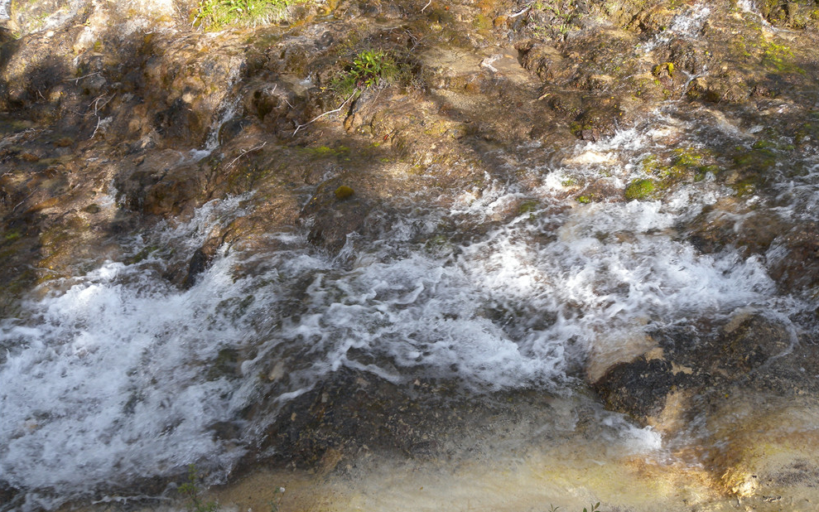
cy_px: 298
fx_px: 670
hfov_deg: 62.9
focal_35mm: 30
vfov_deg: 41.7
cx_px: 412
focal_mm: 6
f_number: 4.1
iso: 64
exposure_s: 1/153
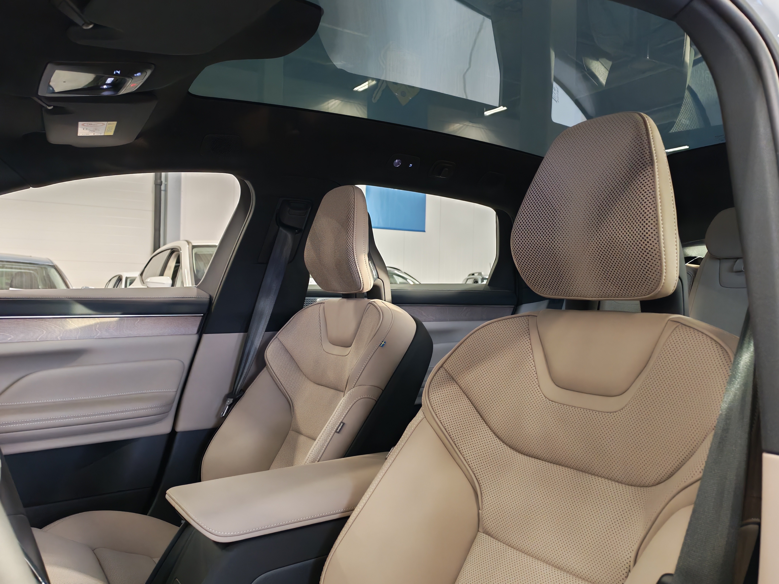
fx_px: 698
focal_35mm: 31
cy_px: 292
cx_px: 390
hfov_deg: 58.4
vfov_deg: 45.4
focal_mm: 6.12
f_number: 1.9
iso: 773
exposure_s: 1/100
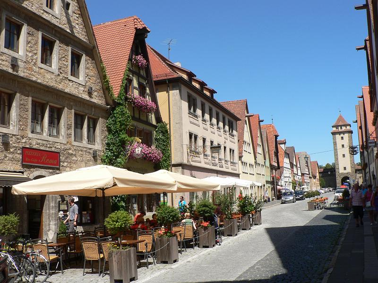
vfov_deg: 39.7
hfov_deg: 51.4
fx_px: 393
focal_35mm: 36
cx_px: 189
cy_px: 142
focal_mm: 6
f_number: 5.6
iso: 80
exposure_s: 1/400
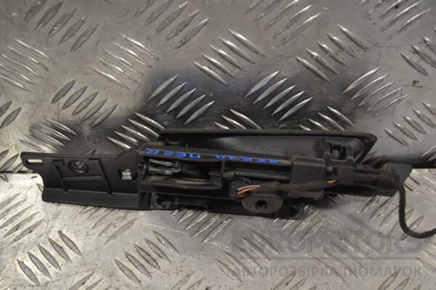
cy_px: 145
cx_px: 218
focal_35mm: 51
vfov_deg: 26.5
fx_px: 618
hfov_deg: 38.9
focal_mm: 34
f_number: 5
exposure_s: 1/100
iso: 400
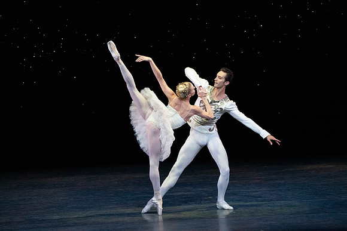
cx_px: 174
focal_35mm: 318
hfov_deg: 6.5
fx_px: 3066
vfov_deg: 4.3
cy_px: 116
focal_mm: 318
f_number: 11
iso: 20000
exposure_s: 1/500
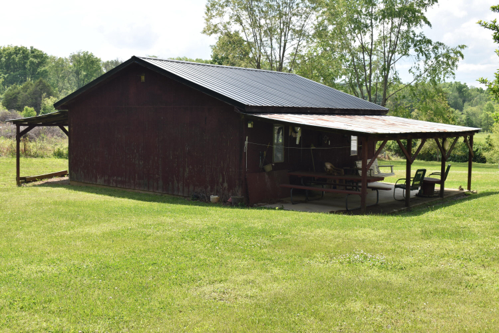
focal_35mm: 42
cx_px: 250
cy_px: 166
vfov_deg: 31.9
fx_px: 582
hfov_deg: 46.4
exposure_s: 1/250
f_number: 8
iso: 125
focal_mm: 28
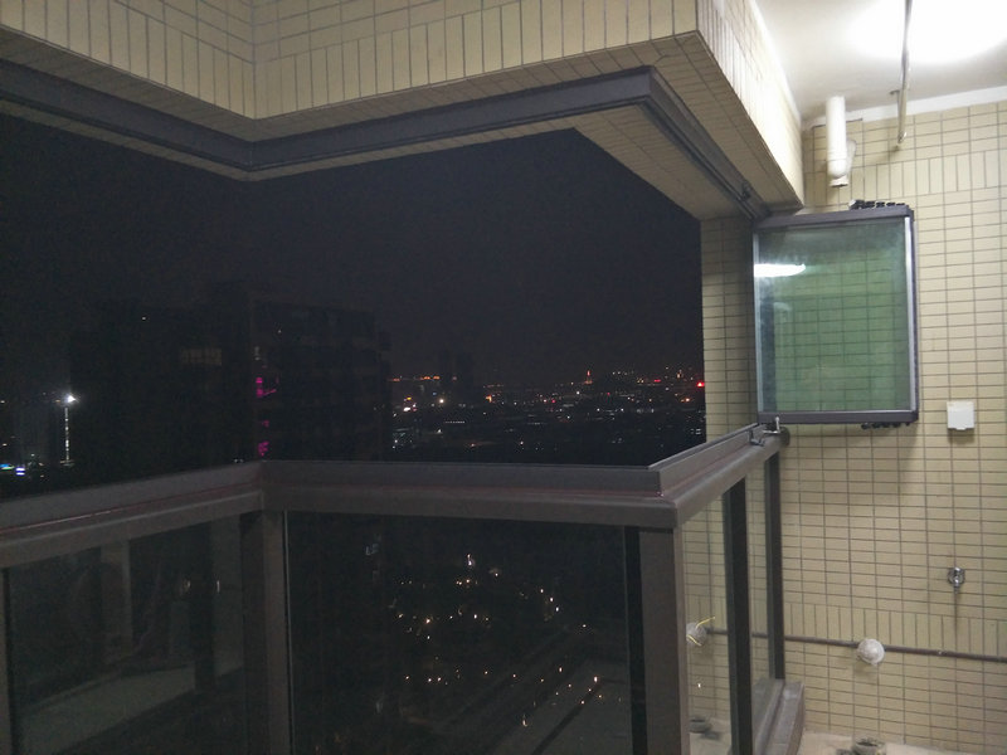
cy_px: 378
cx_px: 504
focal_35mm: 22
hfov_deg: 76.4
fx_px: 640
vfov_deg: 61.1
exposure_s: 1/20
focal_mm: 3.79
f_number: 1.7
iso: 292
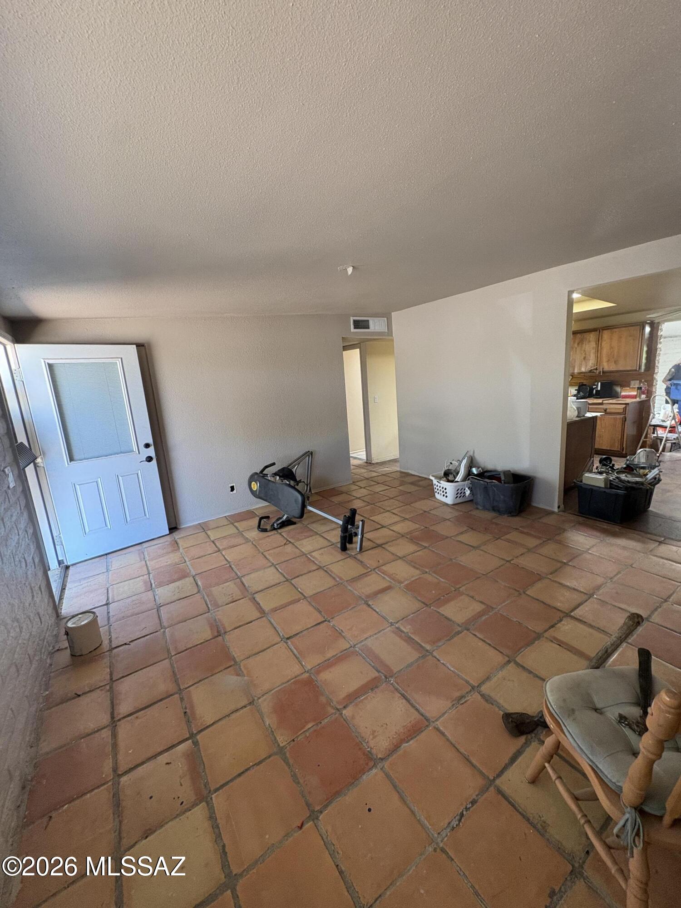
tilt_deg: -11.4
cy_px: 454
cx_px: 340
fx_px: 367
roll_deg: +3.9
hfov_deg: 85.7
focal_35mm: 14
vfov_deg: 102.1
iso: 250
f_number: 2.2
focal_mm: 2.22
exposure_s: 1/80
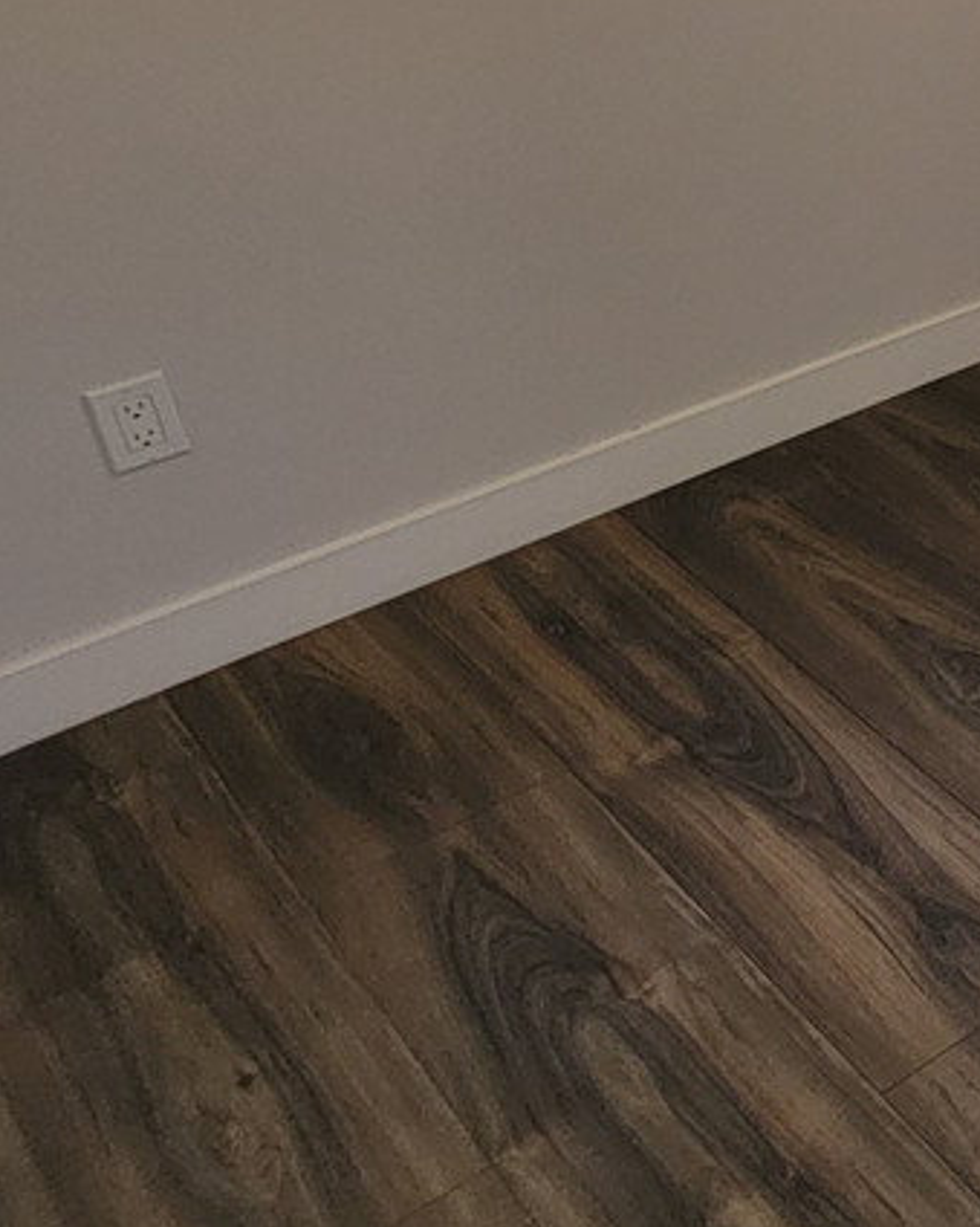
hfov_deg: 18.4
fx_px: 1668
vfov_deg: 36.4
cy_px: 12
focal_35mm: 46
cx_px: 2032
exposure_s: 1/120
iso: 100
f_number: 2.2
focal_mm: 2.2
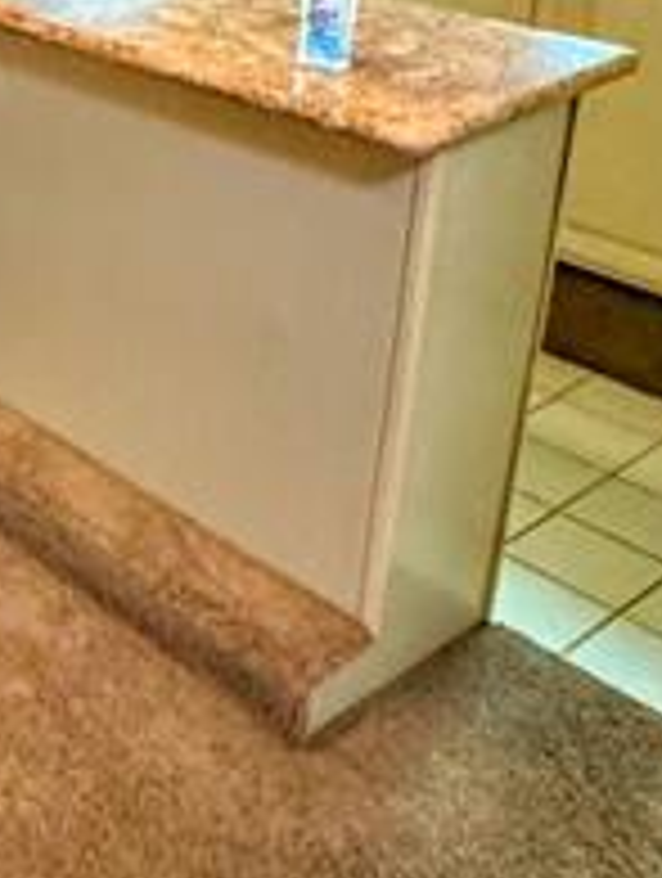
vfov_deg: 32.7
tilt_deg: -19.7
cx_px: -360
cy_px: 50
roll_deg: +2.6
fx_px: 1398
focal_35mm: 55
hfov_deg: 21.7
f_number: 2.2
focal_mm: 2.22
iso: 1000
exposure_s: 1/40
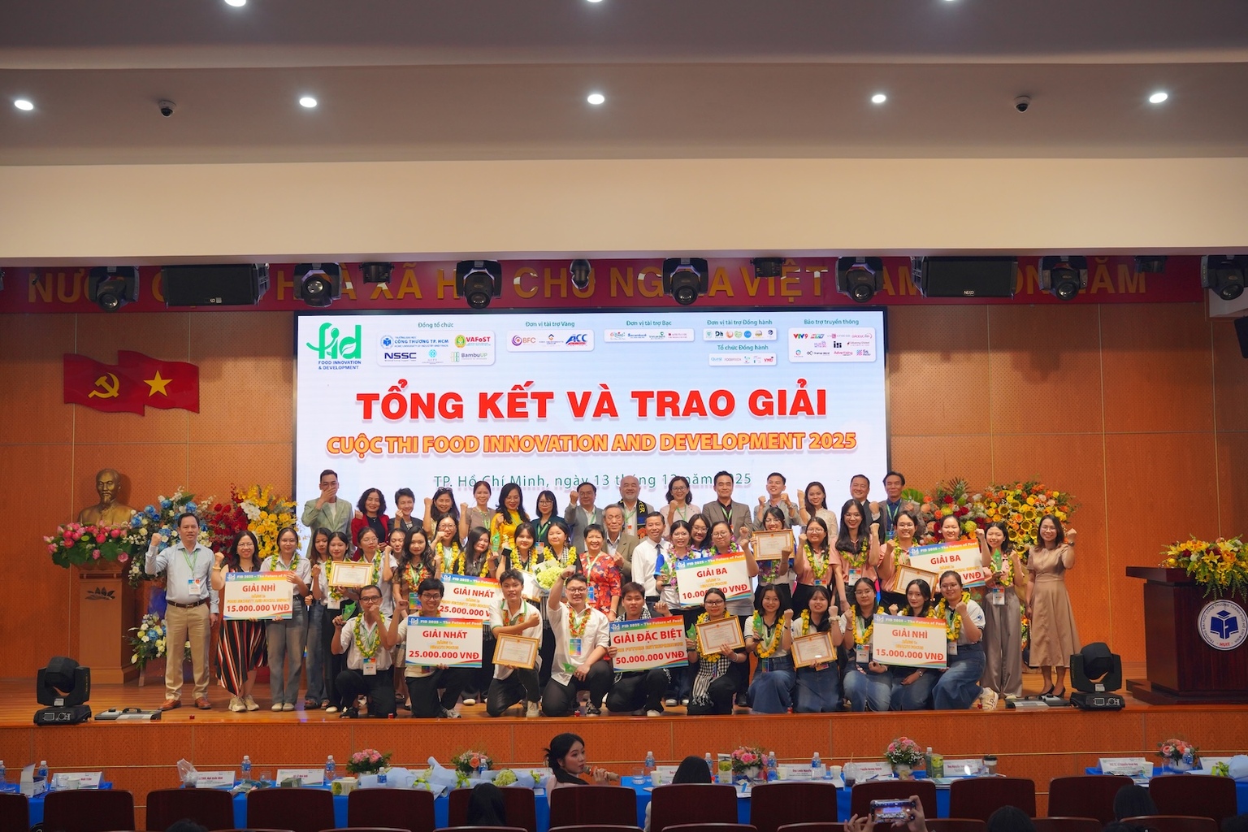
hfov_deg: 52.6
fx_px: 1262
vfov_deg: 36.5
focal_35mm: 36
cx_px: 624
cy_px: 416
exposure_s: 1/200
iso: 1000
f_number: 5.6
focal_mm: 36.4
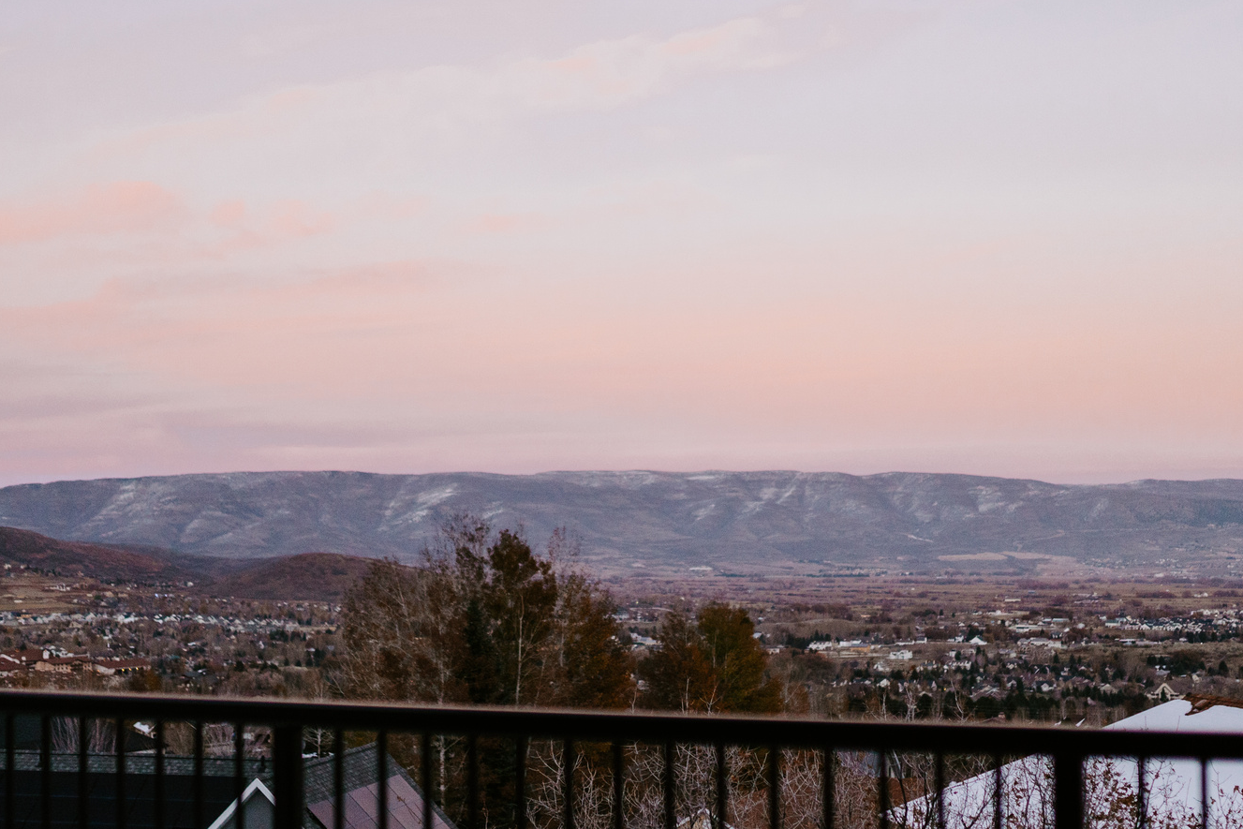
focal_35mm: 54
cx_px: 646
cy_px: 433
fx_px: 1865
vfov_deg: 25.1
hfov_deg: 36.9
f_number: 1.4
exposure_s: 1/4000
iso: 1000
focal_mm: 35
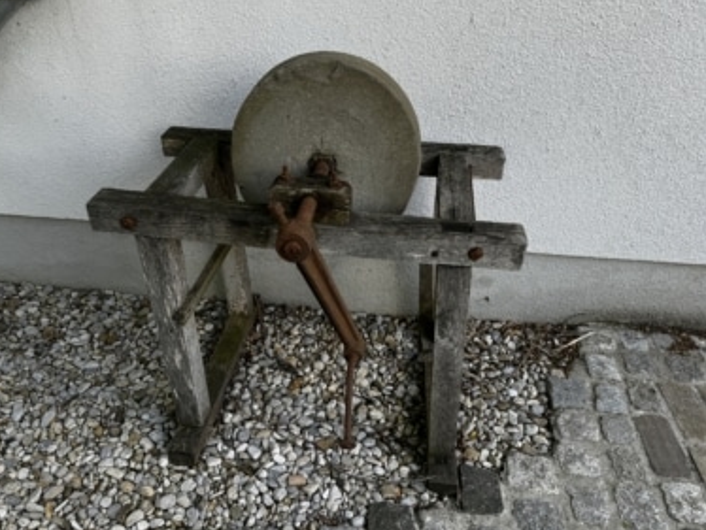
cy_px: 281
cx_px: 326
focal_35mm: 26
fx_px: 531
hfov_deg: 67.2
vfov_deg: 53.1
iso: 80
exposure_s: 1/312
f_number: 1.78
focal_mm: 6.76
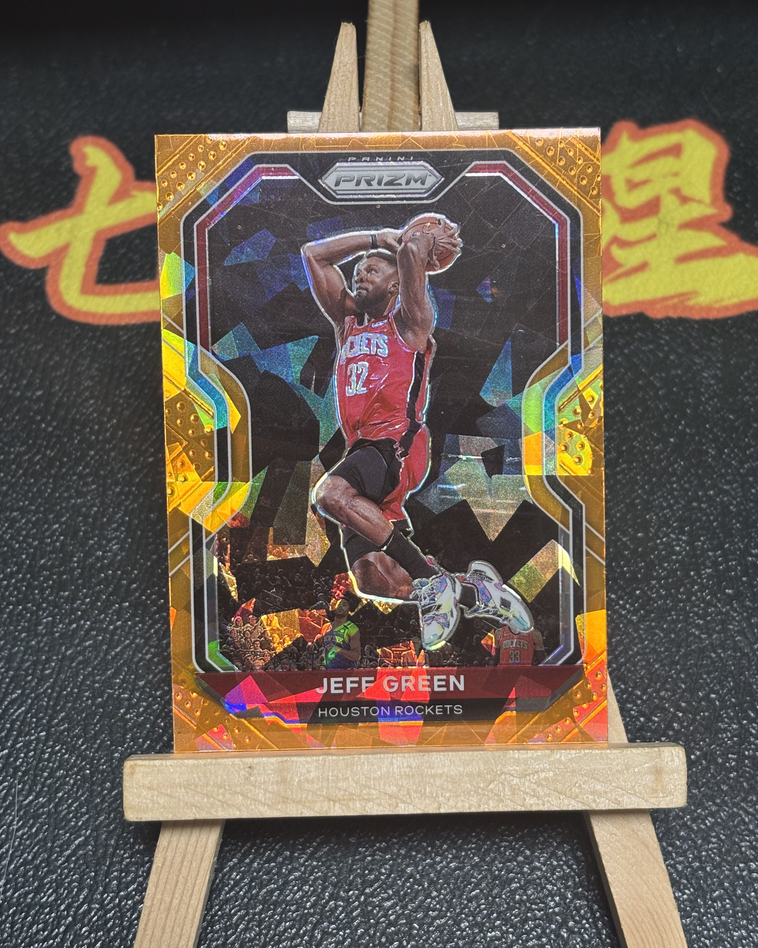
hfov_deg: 27.6
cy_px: 509
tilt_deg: -61.2
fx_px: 1542
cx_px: 384
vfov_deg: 34.1
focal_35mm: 55
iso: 100
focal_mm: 5.96
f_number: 1.6
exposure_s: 1/33
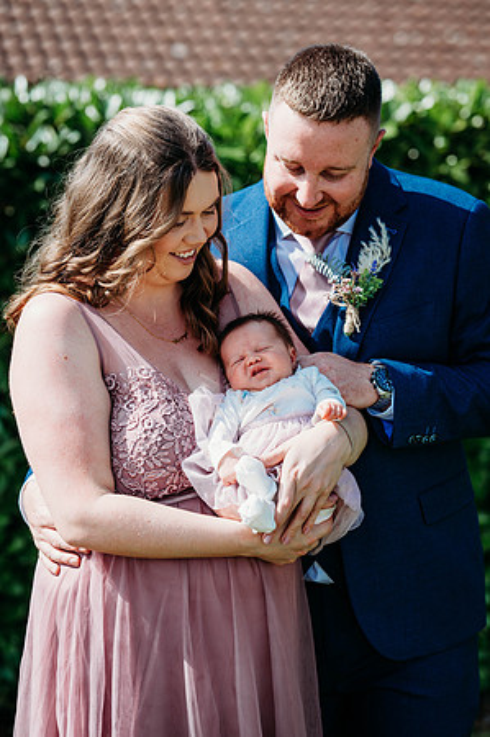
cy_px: 368
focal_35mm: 85
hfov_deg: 16.0
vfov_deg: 23.9
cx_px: 245
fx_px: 1739
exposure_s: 1/1250
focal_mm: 85
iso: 100
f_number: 3.2
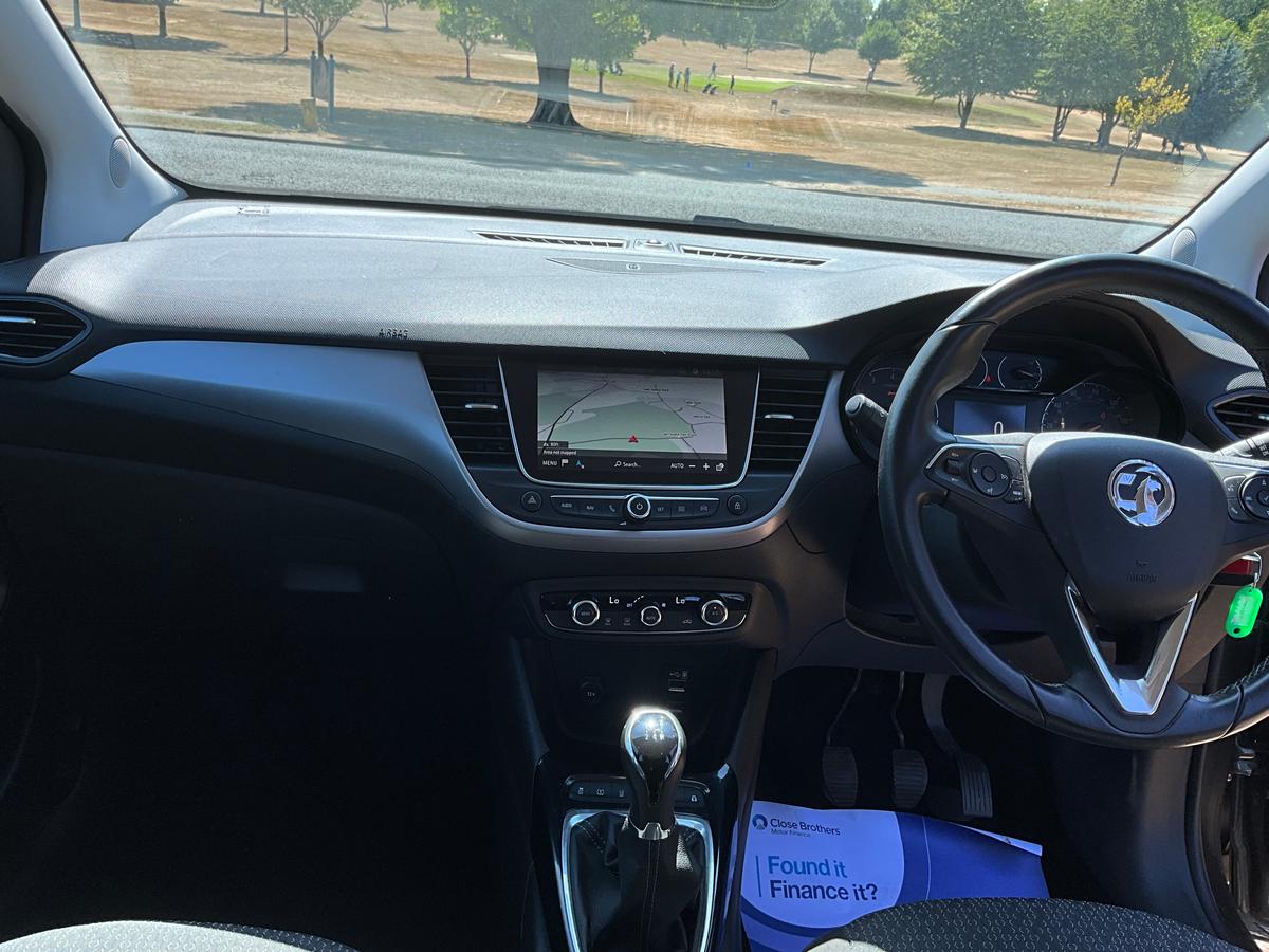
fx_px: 1063
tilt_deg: -21.5
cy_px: 476
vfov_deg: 48.2
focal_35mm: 29
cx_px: 634
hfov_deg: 61.7
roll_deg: -7.8
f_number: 1.8
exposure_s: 1/419
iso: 25
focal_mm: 3
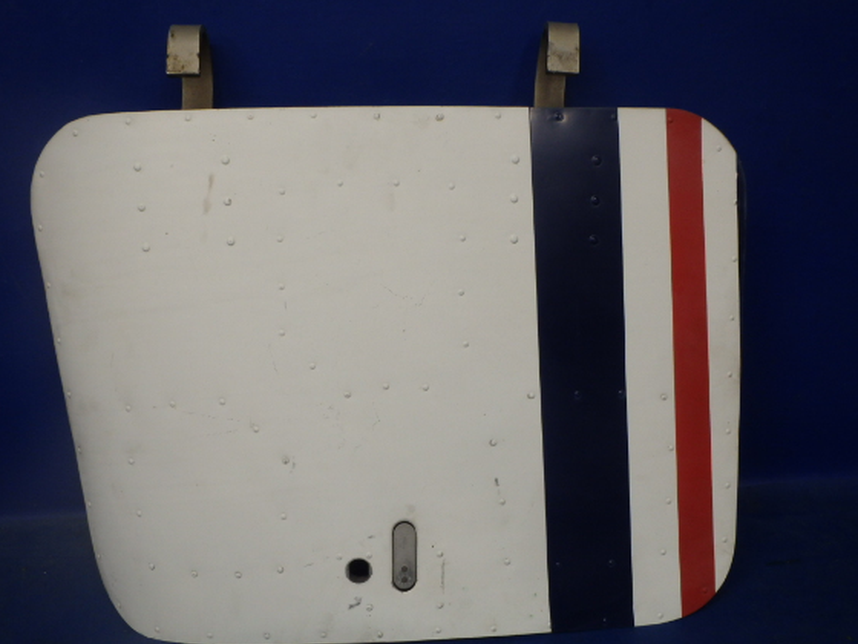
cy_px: 340
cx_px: 421
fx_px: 793
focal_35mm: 32
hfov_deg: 56.8
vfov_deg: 44.1
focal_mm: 5
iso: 200
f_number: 3.9
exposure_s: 1/50
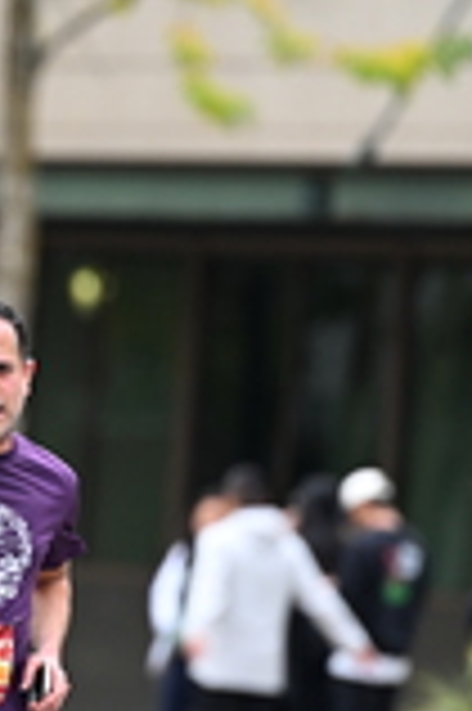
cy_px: 364
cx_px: -88
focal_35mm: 698
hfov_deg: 2.0
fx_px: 13756
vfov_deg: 3.0
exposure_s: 1/2000
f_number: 2.8
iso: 640
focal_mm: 200
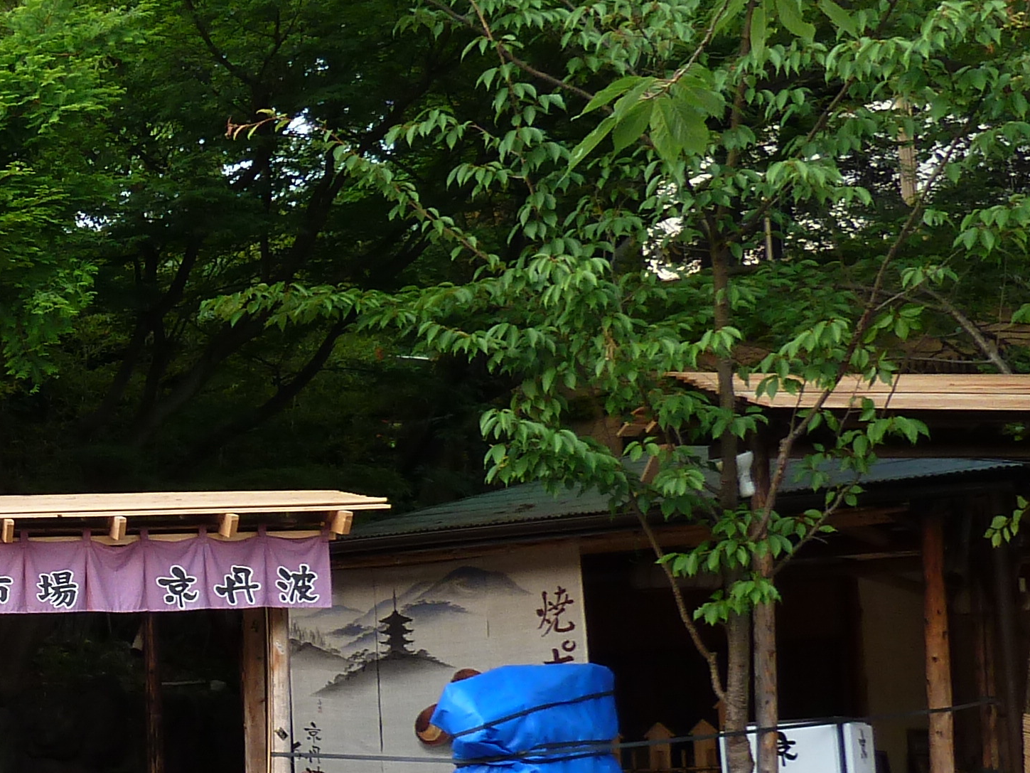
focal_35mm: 69
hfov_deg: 24.8
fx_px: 2053
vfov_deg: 21.0
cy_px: 651
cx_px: -270
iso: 100
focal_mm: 4.1
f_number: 3.3
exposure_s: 1/30
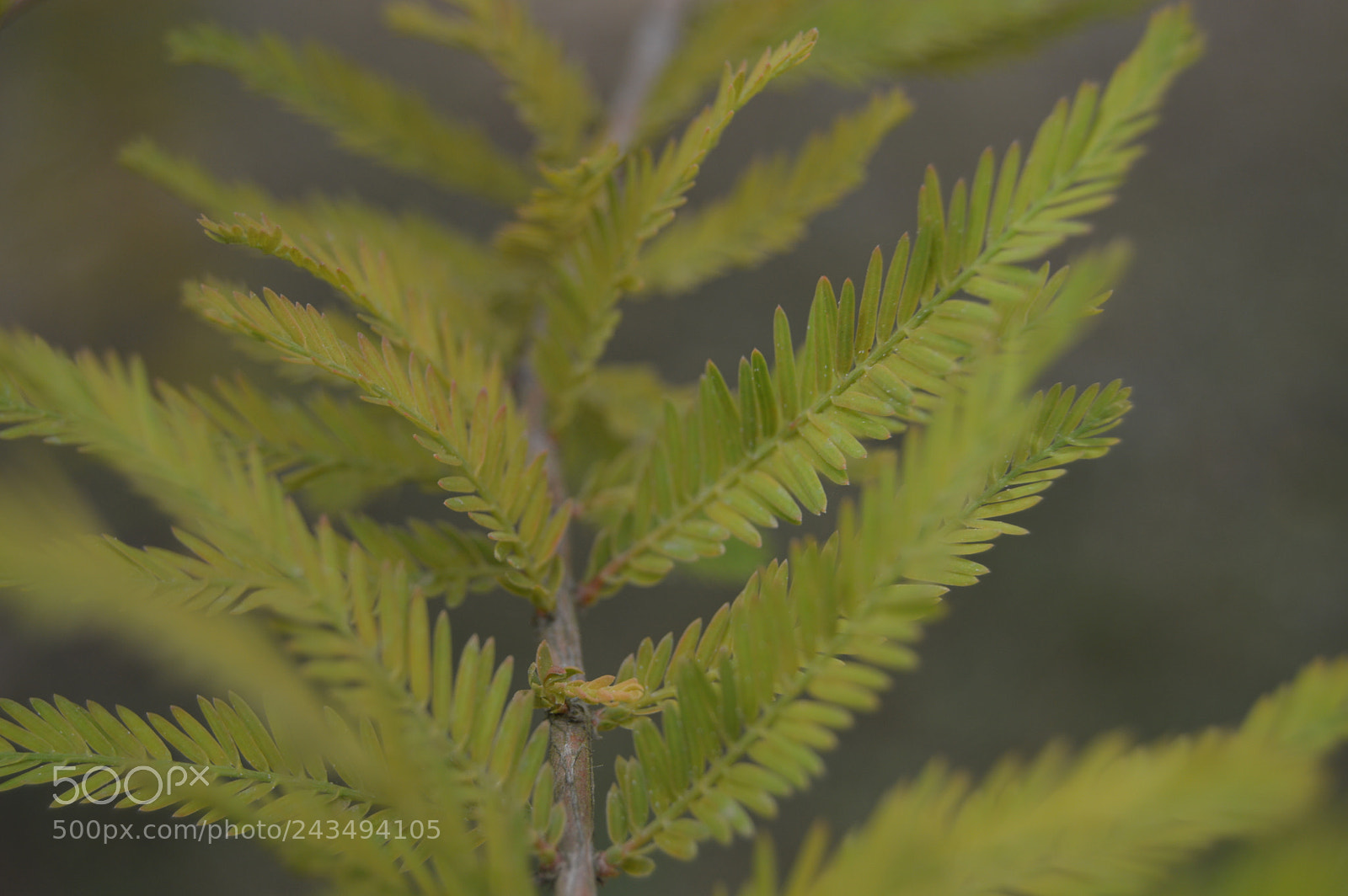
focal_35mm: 82
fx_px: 3087
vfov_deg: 16.5
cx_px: 674
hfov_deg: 24.6
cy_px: 448
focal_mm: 55
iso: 100
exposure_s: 1/80
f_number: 5.6
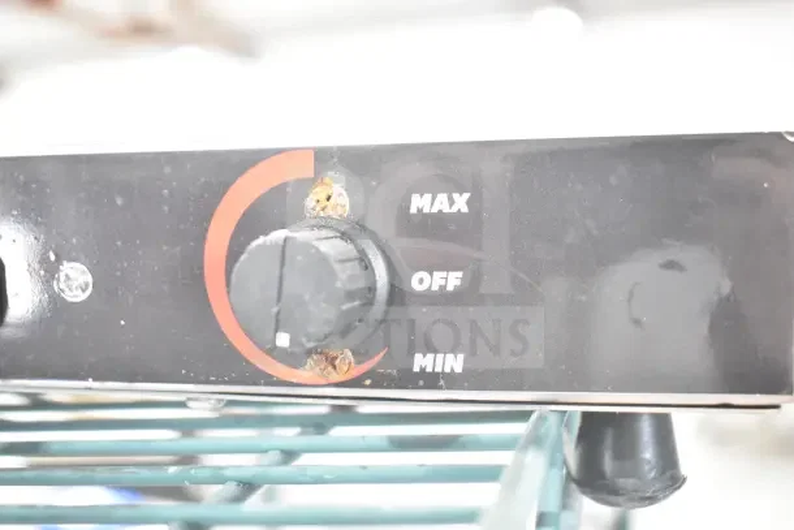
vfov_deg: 29.9
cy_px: 265
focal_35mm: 45
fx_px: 993
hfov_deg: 43.6
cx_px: 397
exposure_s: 1/50
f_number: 4.2
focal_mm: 30
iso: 5000
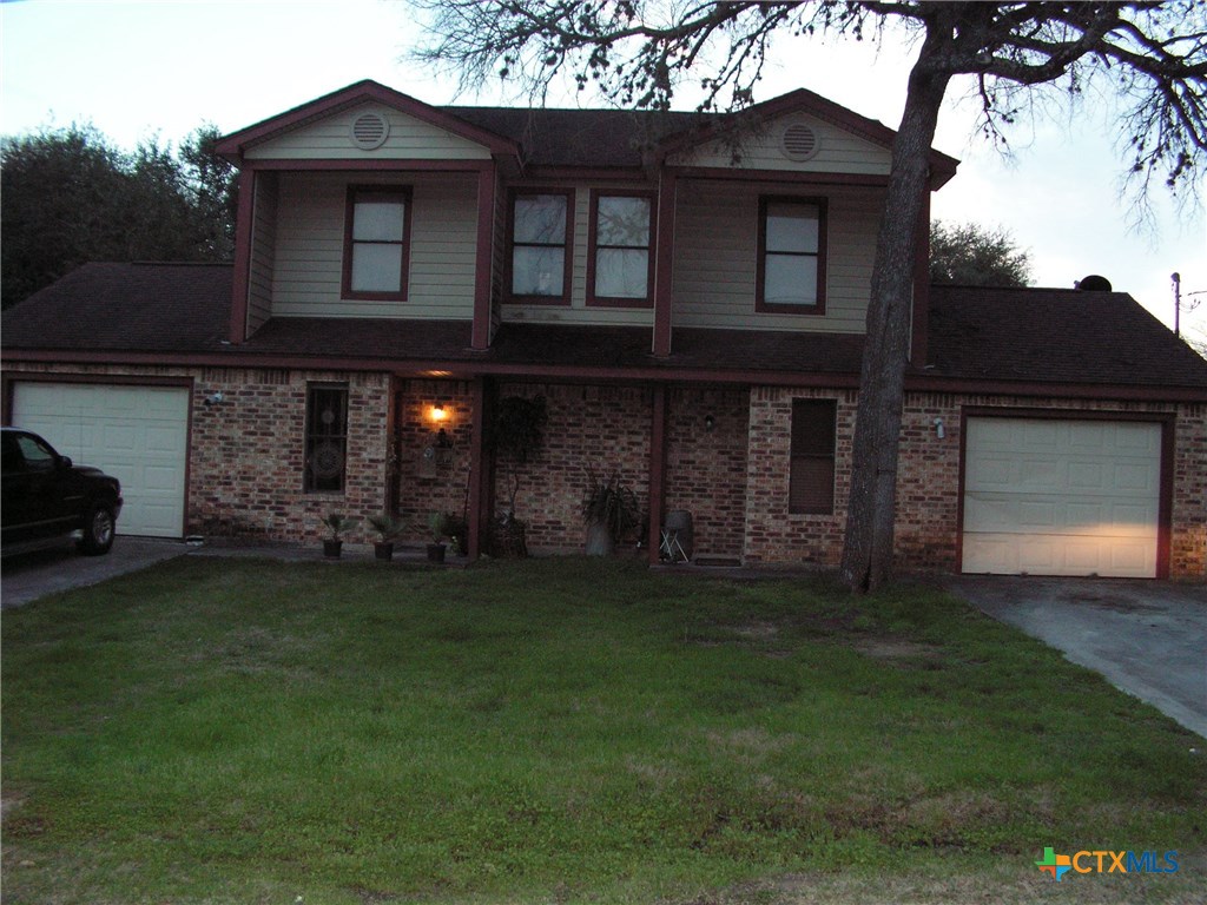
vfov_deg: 39.7
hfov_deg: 51.4
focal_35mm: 36
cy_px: 452
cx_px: 604
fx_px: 1255
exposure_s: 1/40
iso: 160
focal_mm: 6
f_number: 3.2
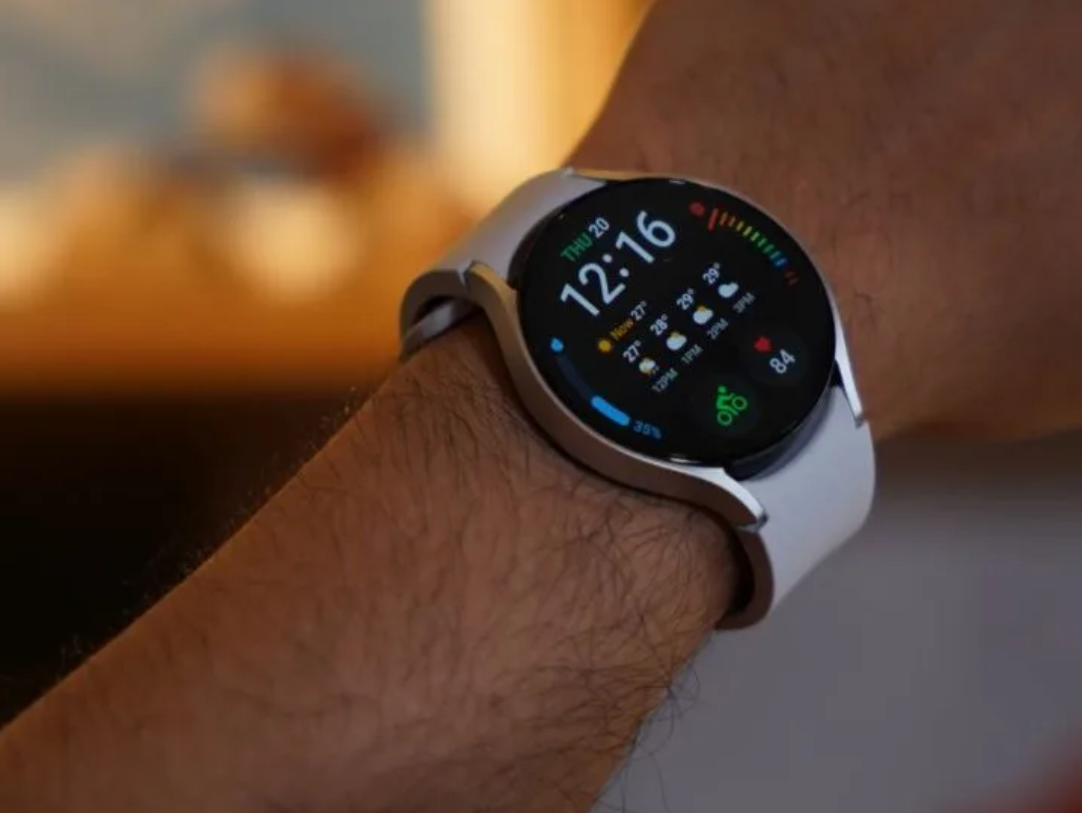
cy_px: 343
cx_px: 669
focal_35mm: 144
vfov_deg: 10.3
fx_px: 4503
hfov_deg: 13.7
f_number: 2.8
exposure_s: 1/125
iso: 800
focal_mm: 70
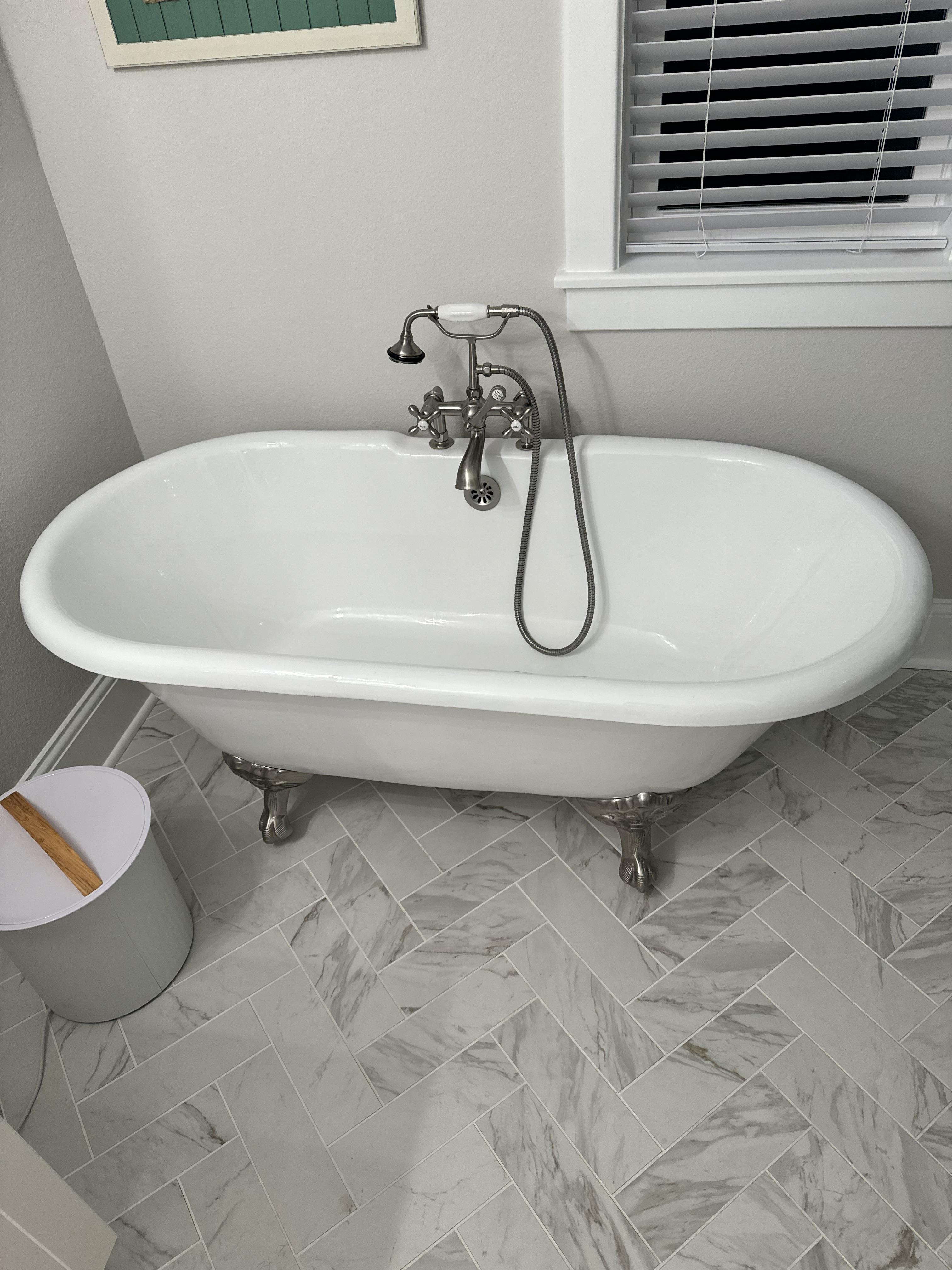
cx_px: 476
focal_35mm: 24
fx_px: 880
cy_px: 635
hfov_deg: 56.8
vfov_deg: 71.6
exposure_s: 1/120
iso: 160
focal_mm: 6.86
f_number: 1.78
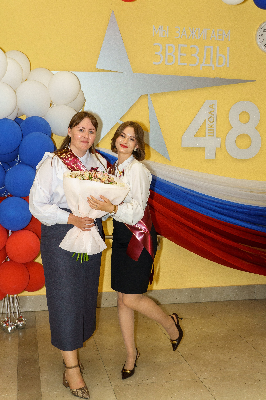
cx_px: 130
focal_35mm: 47
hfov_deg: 28.6
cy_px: 201
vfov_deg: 41.9
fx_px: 521
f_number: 5
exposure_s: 1/125
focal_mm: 30
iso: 400
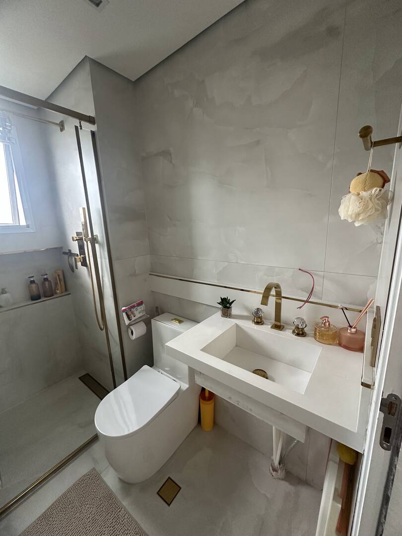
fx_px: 217
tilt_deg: -11.4
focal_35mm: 14
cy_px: 268
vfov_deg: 102.1
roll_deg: +1.2
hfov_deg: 85.7
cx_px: 201
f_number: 2.2
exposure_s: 1/99
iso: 250
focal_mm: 2.22
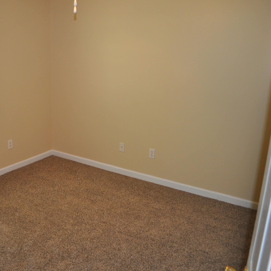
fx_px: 310
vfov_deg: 47.2
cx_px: 79
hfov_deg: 46.1
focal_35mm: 35
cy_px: 135
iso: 800
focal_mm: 18
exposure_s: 1/125
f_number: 3.5
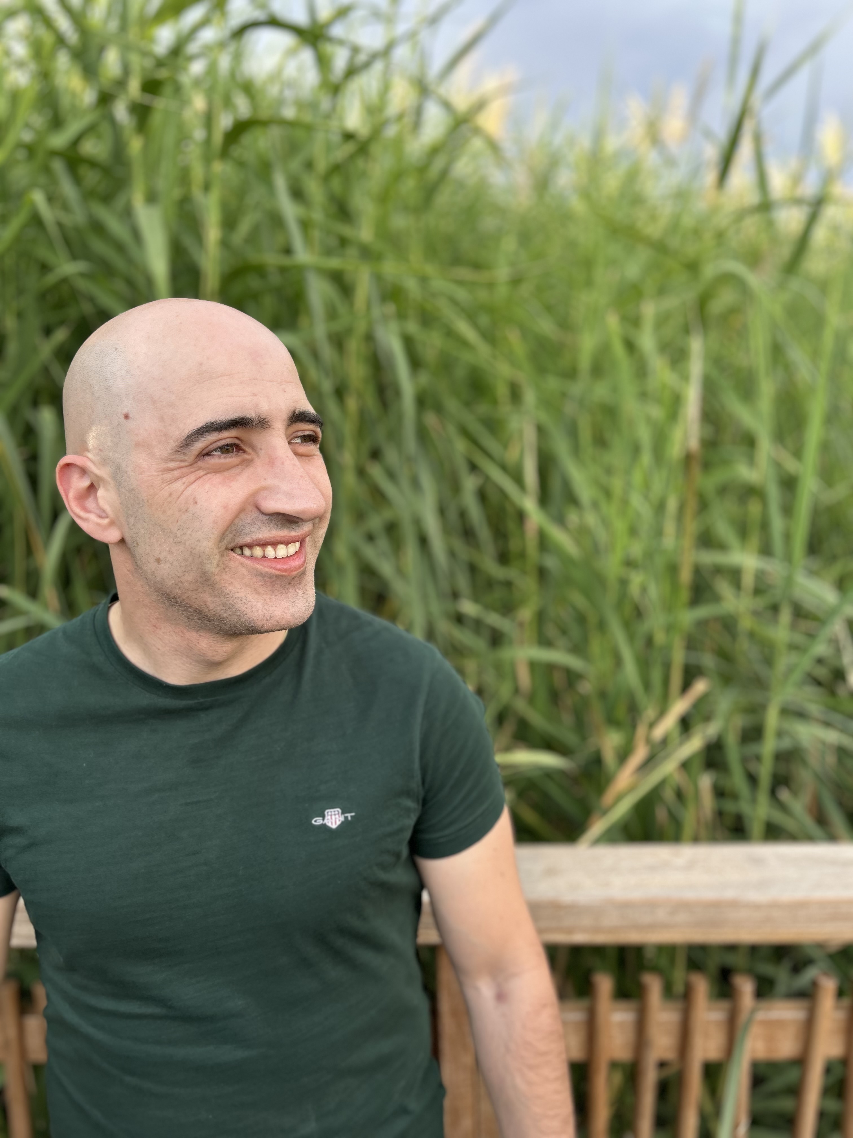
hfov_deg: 53.1
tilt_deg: -10.0
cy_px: 569
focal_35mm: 26
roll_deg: +1.9
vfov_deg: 67.3
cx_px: 426
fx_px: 854
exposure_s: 1/466
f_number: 1.5
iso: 50
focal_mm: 5.7
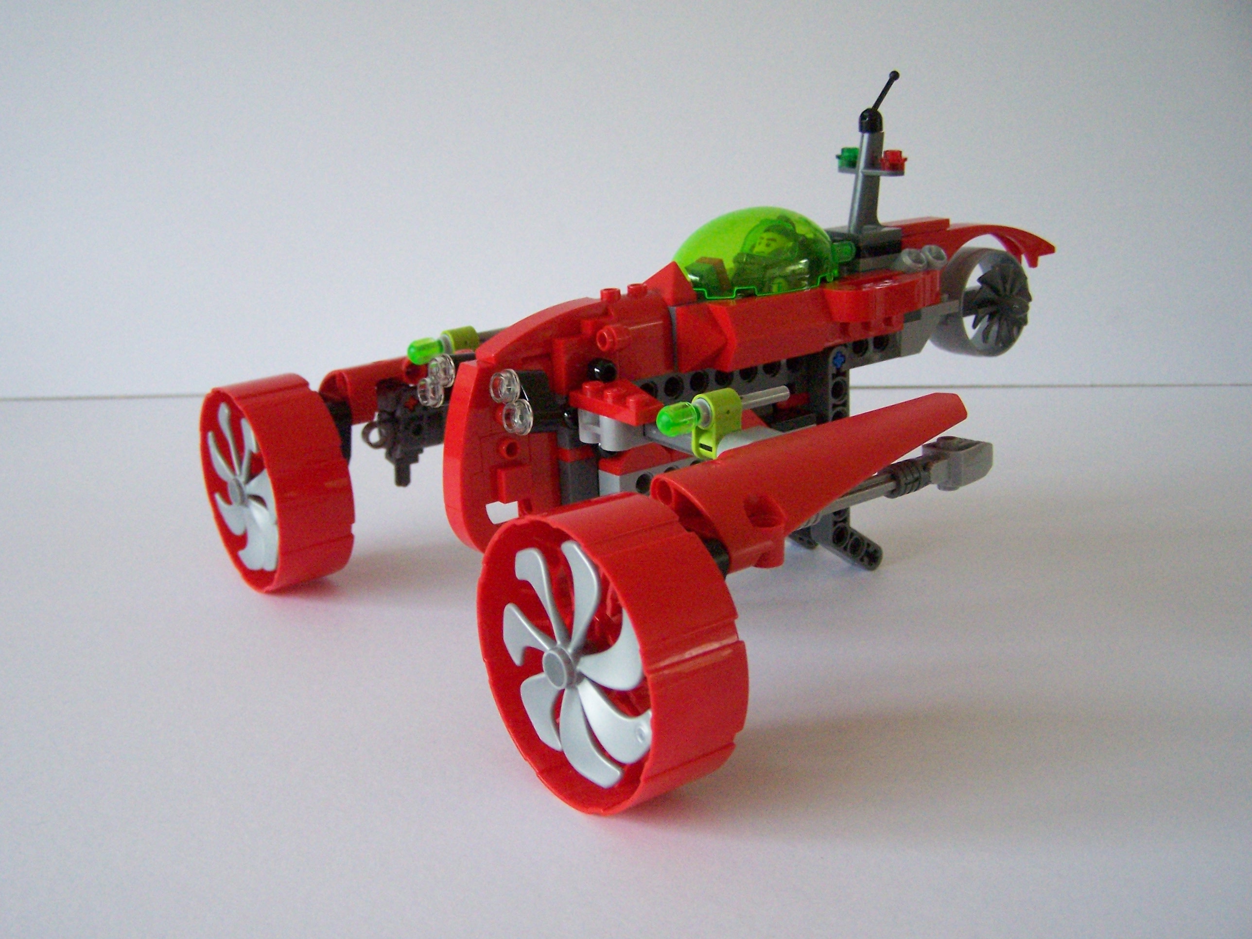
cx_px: 626
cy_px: 470
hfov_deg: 49.0
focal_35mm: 38
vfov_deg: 37.7
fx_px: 1374
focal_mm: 6.3
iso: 400
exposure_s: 1/180
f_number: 2.8
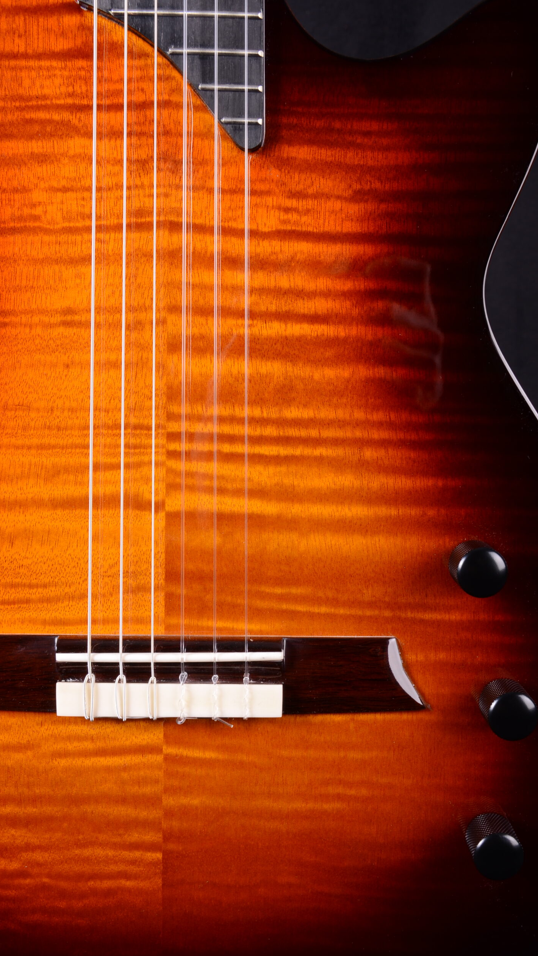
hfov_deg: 24.9
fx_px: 1218
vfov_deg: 42.9
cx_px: 279
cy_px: 478
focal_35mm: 48
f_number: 11
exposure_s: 1/200
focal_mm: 30
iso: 200
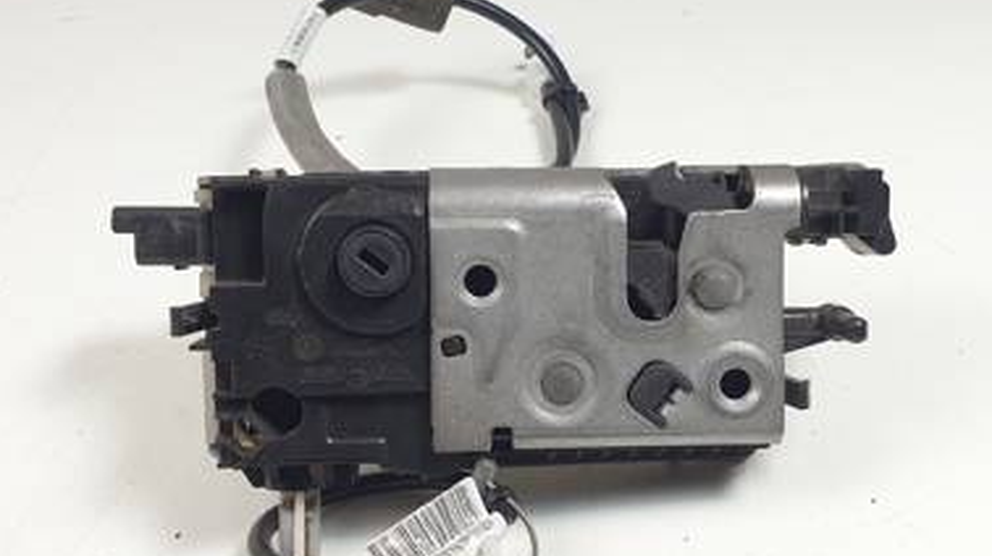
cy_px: 312
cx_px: 514
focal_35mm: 30
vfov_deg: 38.8
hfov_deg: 64.3
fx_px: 789
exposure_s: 1/100
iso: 50
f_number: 2.4
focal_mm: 4.3
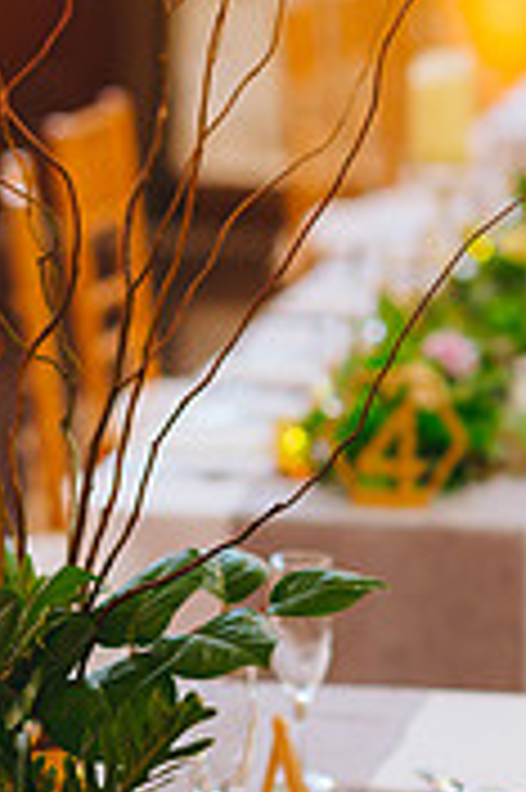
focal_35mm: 217
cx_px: 20
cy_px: 454
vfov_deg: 9.5
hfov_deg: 6.3
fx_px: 4765
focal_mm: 85
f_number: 2
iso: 800
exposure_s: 1/50
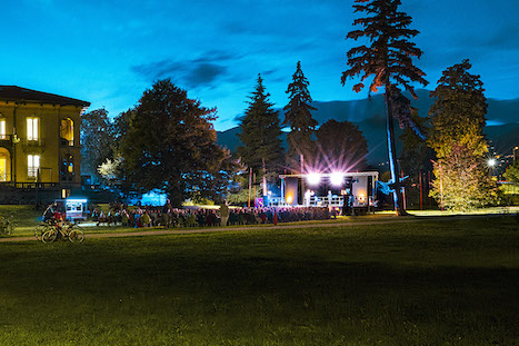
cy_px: 199
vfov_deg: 36.8
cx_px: 186
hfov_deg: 52.4
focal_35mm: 36
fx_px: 519
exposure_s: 1.3
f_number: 16
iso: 1250
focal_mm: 24
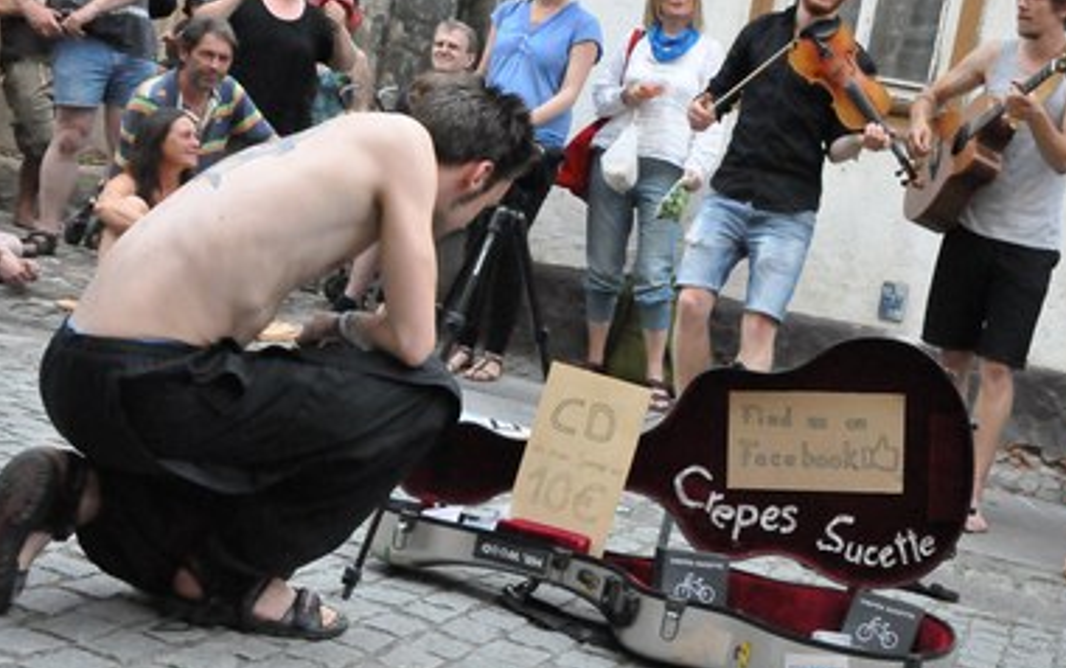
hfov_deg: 37.4
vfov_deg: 24.4
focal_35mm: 53
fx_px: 1541
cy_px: 305
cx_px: 783
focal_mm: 22
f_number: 9
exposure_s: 1/2000
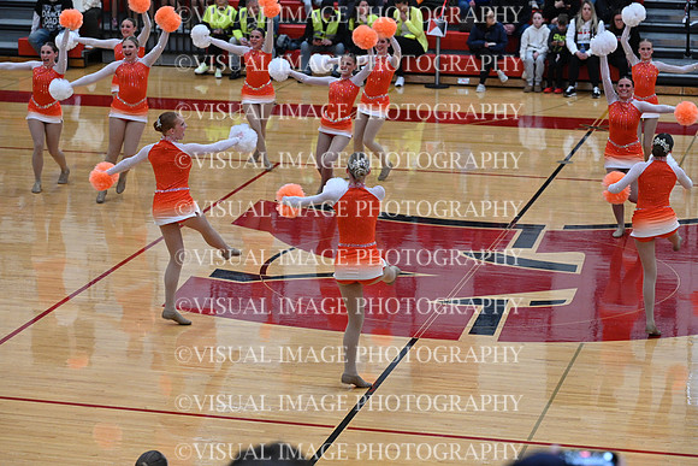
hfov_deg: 19.5
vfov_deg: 13.0
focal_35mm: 105
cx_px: 349
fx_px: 2036
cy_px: 233
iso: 4000
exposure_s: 1/400
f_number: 4
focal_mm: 105
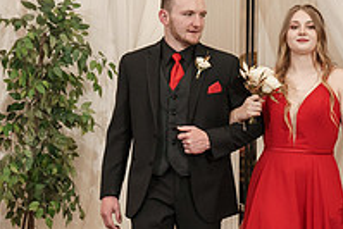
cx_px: 305
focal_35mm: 140
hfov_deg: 14.5
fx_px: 1335
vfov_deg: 9.8
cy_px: 188
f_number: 4
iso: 2000
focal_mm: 41
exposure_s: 1/160
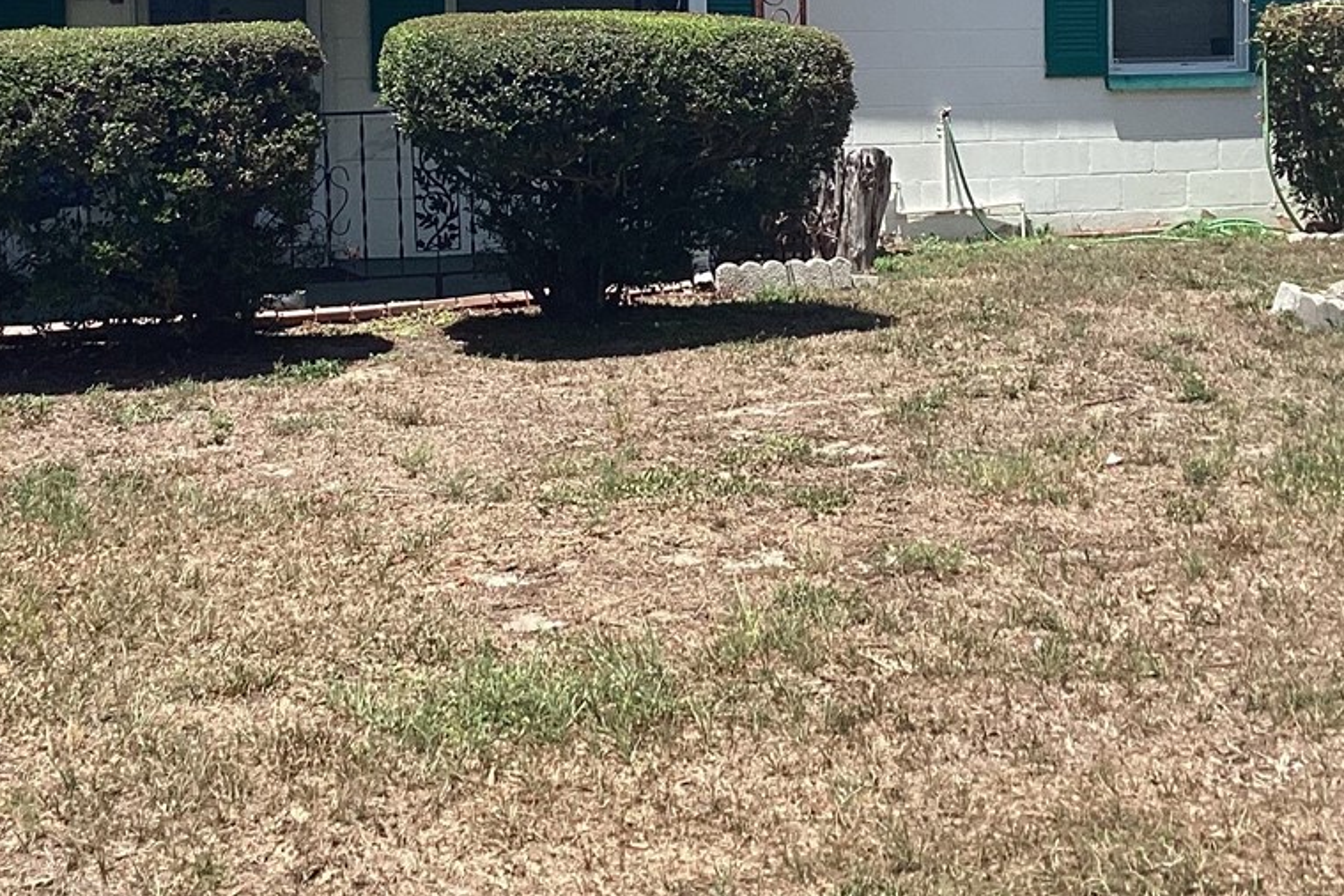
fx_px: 2538
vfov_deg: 19.9
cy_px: 237
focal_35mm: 68
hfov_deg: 29.7
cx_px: 699
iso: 25
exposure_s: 1/1131
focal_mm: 3.3
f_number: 2.4
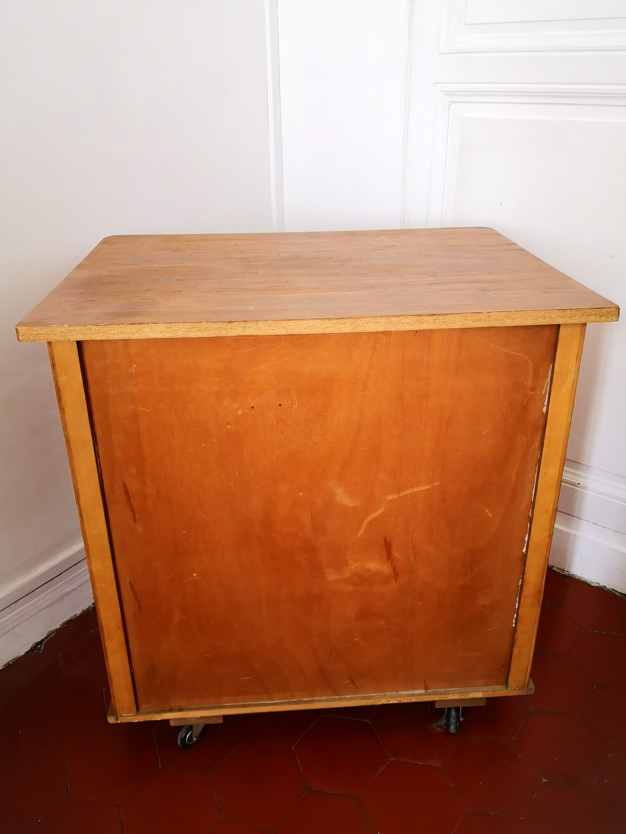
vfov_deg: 65.3
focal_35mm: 27
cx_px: 313
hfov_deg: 51.4
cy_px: 417
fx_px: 651
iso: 500
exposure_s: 1/25
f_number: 1.6
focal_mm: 3.95
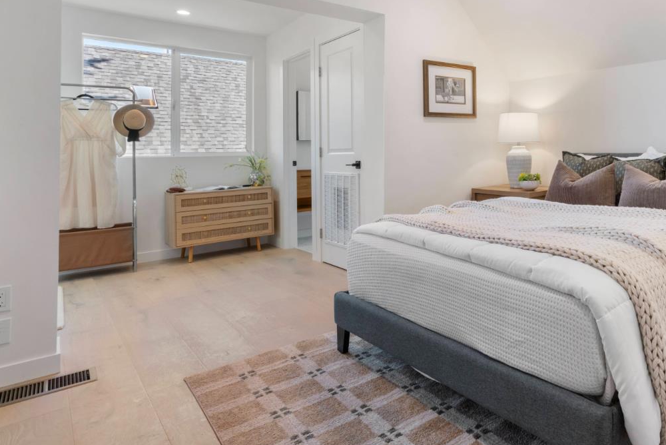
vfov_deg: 52.0
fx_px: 444
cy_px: 144
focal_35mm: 24
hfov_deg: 69.0
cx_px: 498
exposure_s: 1/5
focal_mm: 16
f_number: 16
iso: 400
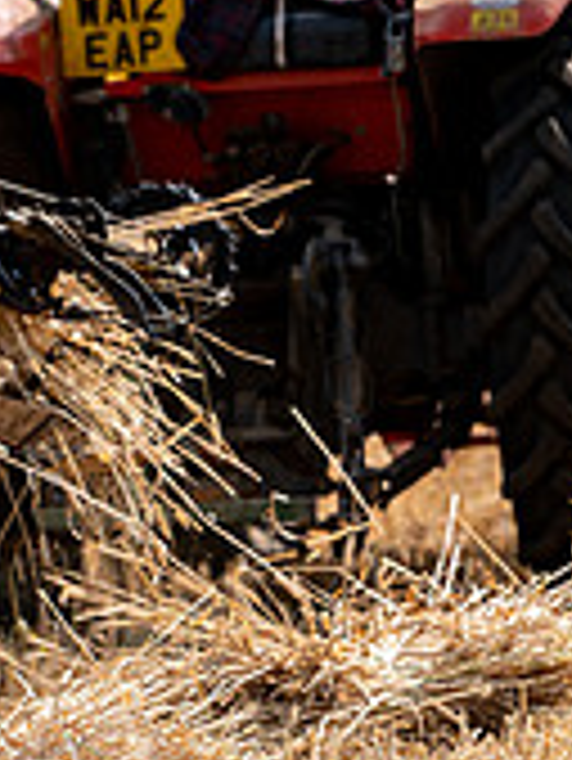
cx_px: -36
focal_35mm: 627
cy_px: 227
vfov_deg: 3.2
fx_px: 13797
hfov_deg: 2.4
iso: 64
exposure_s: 1/1250
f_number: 4
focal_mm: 190
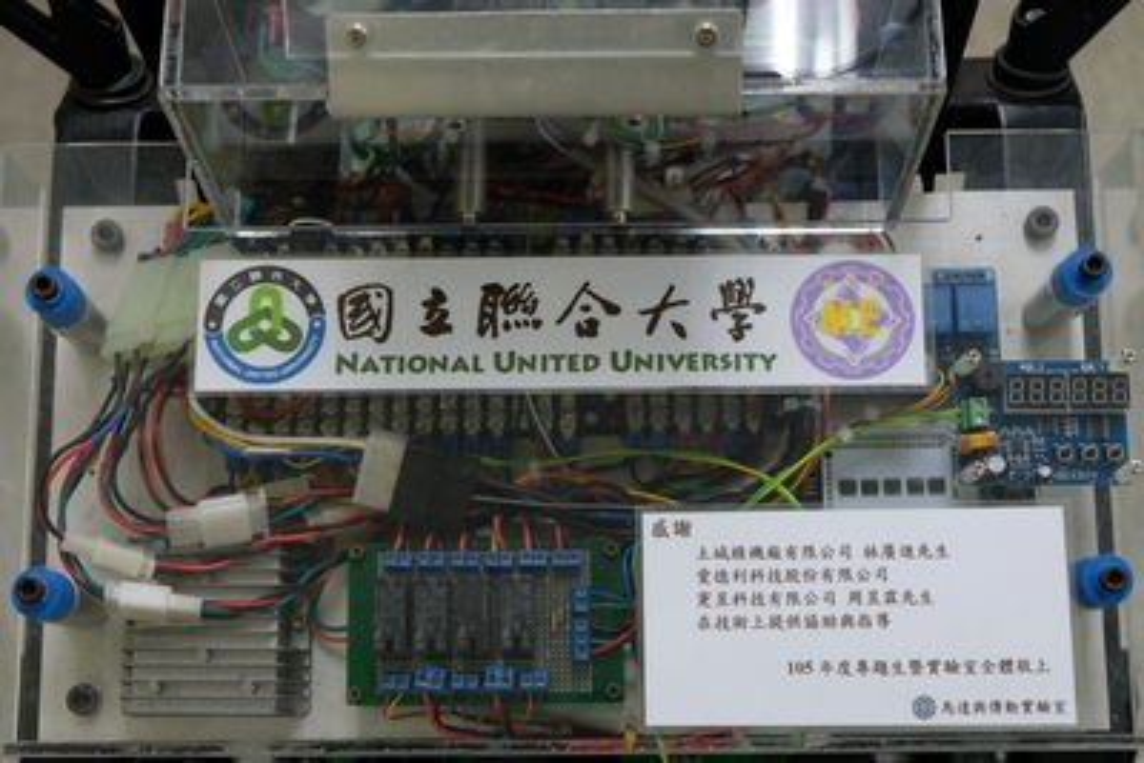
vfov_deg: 25.1
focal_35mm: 54
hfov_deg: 36.9
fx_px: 1717
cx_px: 572
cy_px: 382
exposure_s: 1/180
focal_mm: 35.8
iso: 1600
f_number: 4
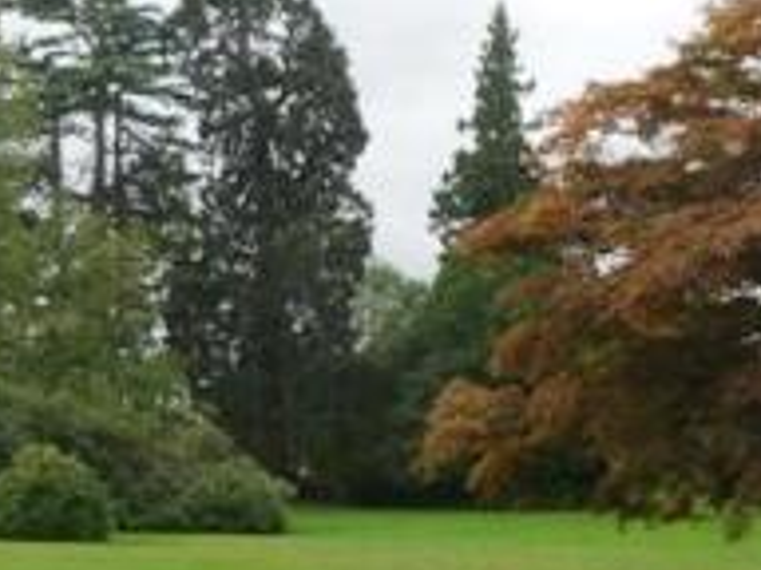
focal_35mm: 91
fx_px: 2001
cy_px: 477
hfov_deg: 21.5
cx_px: 343
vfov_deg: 16.1
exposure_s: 1/160
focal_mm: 5
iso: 100
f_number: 3.4
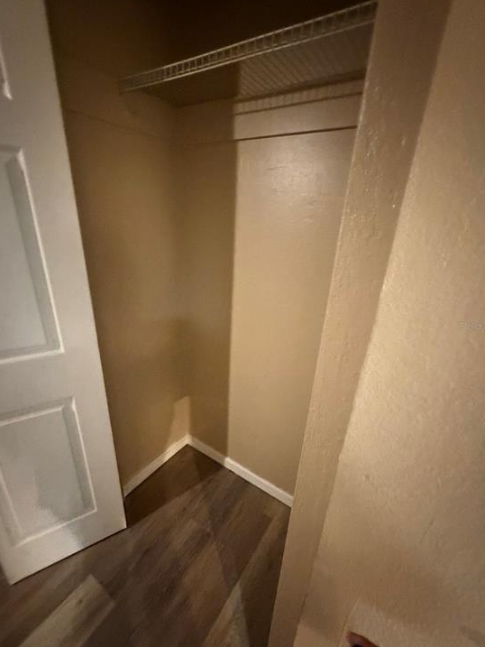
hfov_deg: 81.8
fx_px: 280
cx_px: 242
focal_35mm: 15
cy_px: 326
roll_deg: -1.9
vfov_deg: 98.2
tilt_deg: -20.2
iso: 1250
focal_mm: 2.22
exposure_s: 1/30
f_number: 2.2
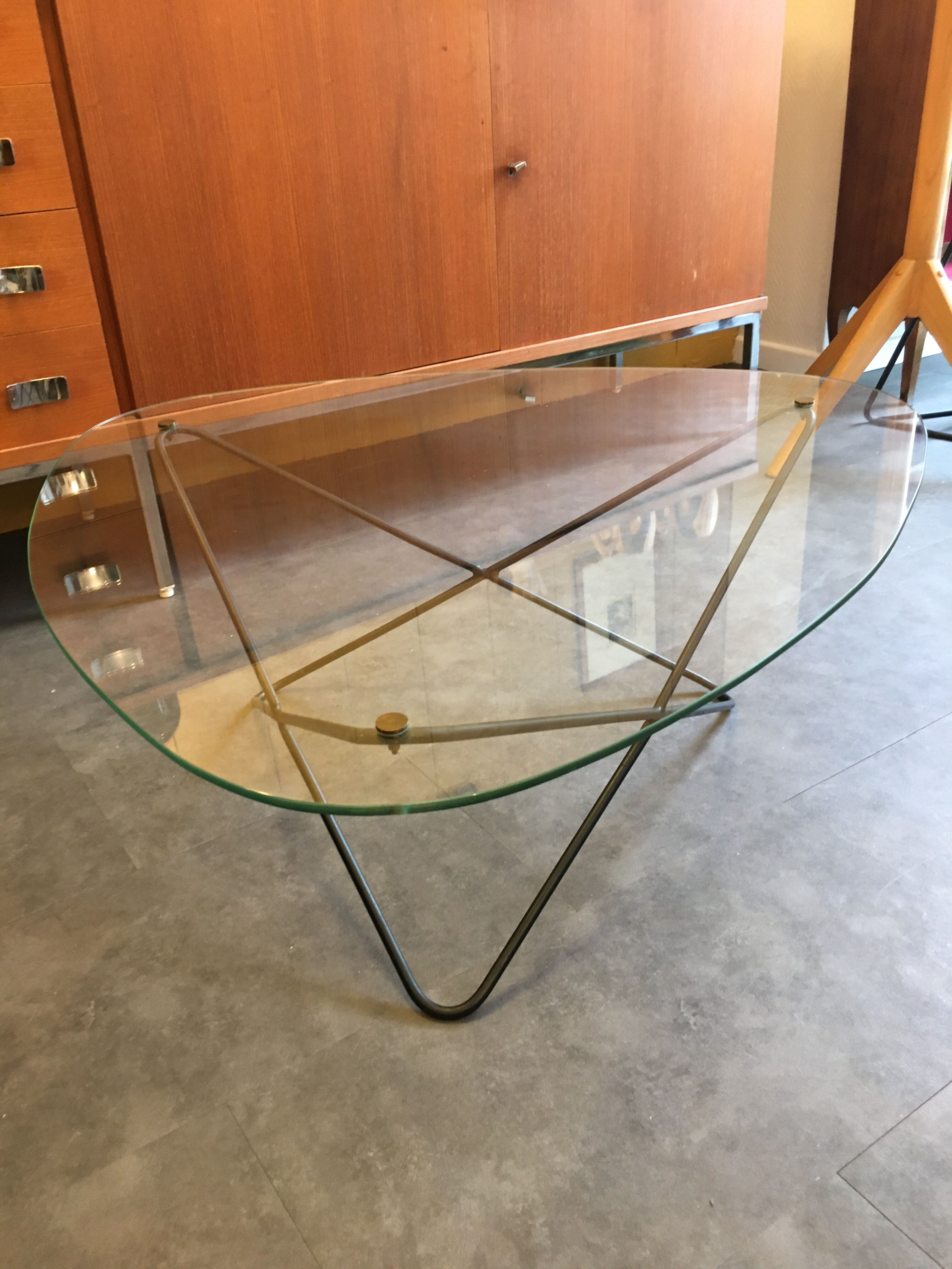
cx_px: 476
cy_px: 634
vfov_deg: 61.7
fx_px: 1063
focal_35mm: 29
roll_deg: +2.8
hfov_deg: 48.2
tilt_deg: -26.2
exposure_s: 1/33
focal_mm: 4.15
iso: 160
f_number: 2.2
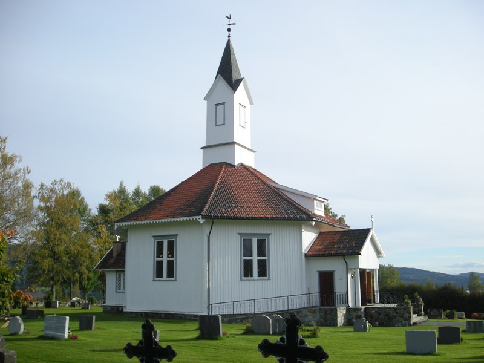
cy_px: 182
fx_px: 489
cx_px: 242
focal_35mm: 35
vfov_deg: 40.7
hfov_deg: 52.6
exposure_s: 1/140
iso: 50
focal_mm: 5.7
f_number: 5.7
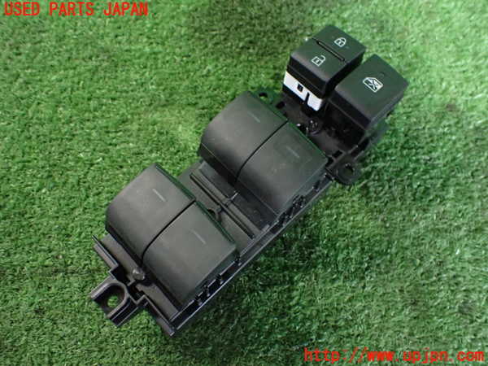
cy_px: 183
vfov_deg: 46.8
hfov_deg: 60.0
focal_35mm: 30
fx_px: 423
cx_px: 244
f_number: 2.3
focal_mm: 5.4
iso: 800
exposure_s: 1/30
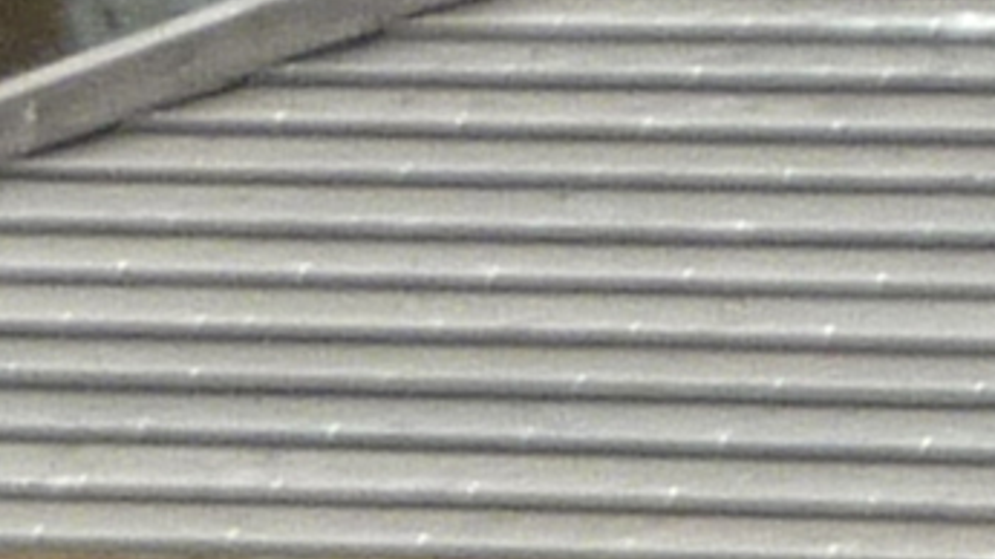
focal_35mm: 491
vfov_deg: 2.5
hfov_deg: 4.4
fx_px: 12953
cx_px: 1220
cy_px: 1092
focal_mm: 6.9
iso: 80
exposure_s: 1/125
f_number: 4
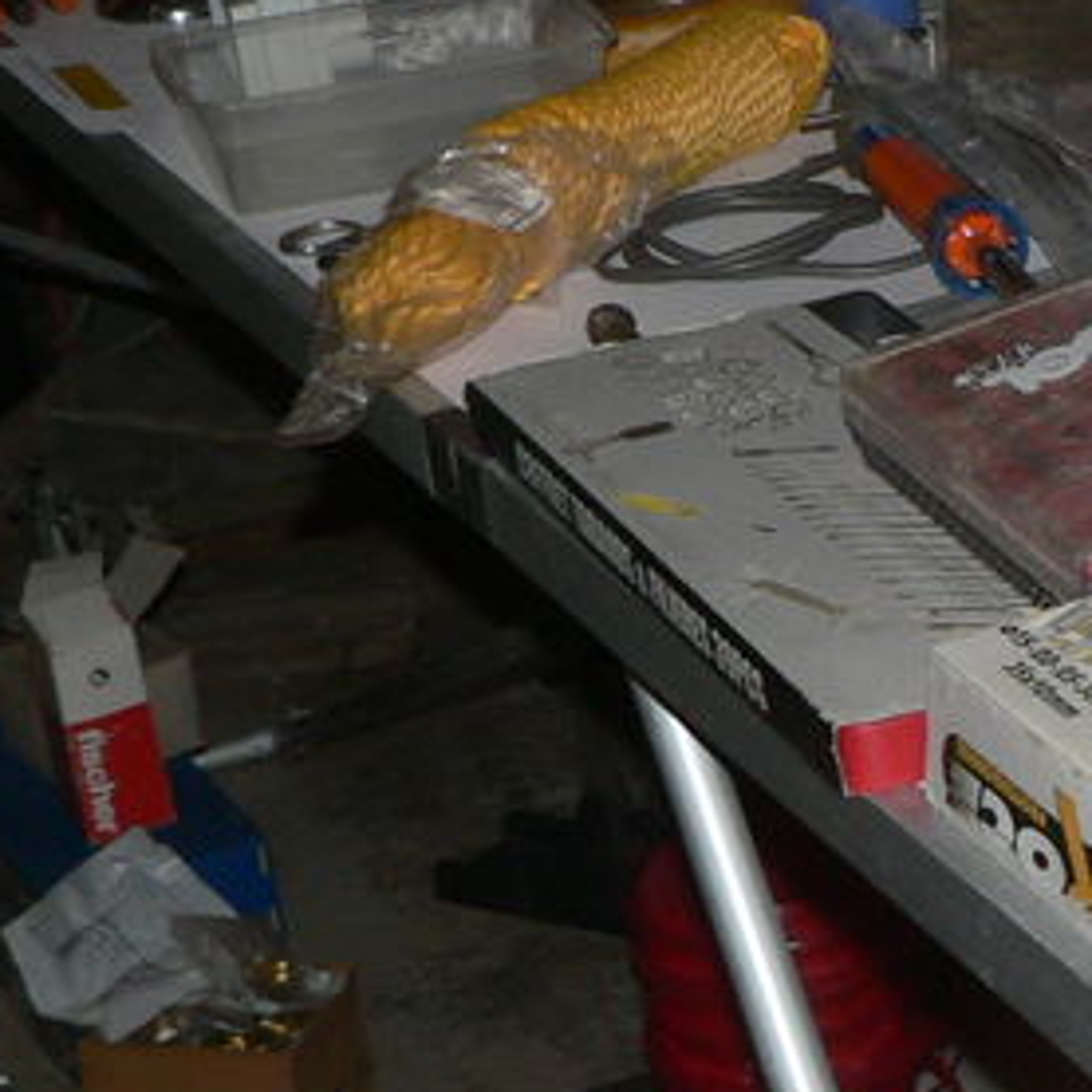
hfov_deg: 14.8
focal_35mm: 115
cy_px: 800
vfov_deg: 15.1
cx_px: 1171
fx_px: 4104
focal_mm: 6
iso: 100
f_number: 2.8
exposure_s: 1/60
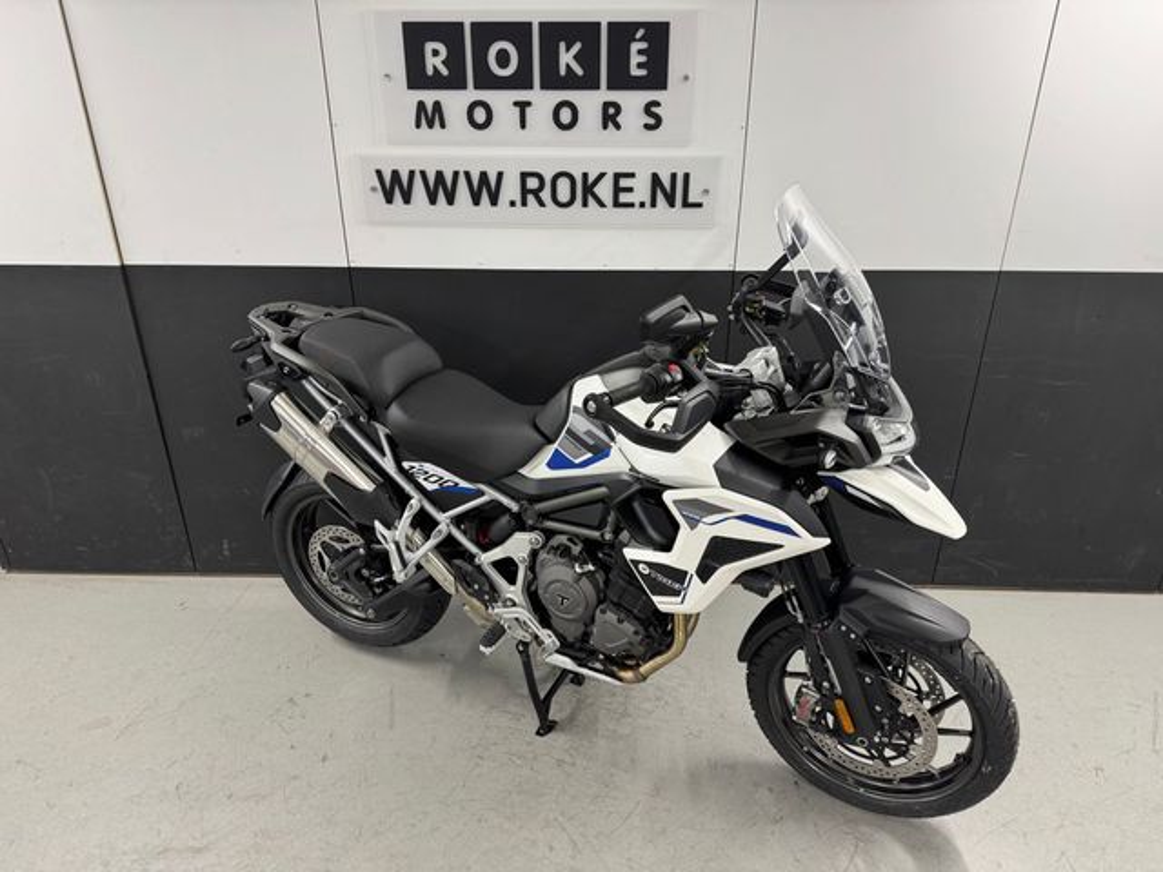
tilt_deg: -24.7
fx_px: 806
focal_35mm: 24
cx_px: 582
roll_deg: +0.8
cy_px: 436
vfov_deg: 56.8
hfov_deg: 71.6
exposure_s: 1/100
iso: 200
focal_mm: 6.76
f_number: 1.78
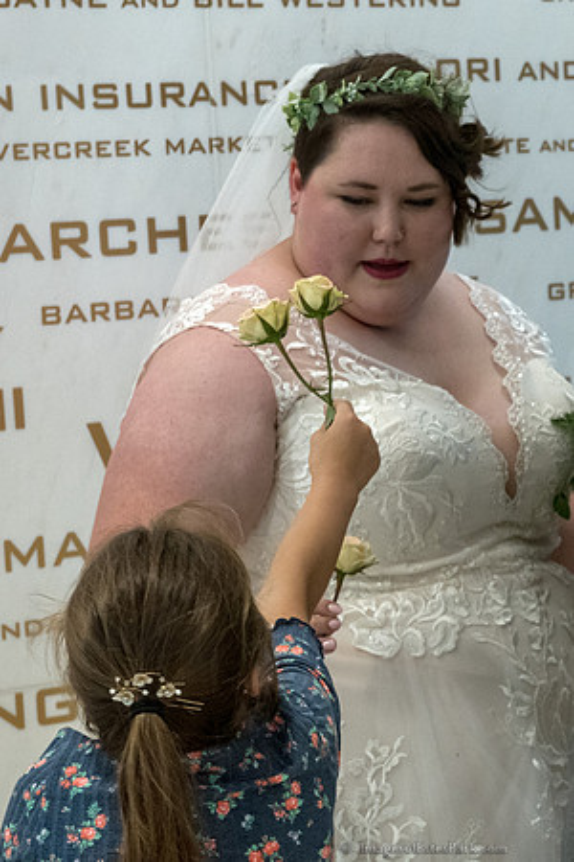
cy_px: 431
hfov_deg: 22.6
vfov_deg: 33.4
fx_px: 1435
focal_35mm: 60
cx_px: 287
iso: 2500
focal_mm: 60
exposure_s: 1/320
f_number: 7.1
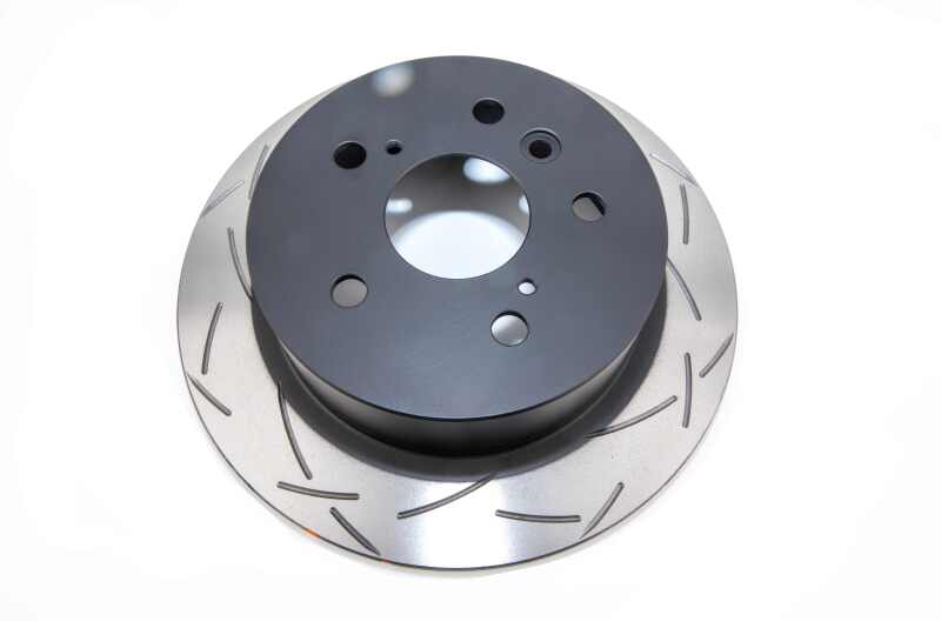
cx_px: 470
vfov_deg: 46.4
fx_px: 732
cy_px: 314
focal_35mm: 28
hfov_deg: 65.5
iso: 200
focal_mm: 28
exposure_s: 1/125
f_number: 20
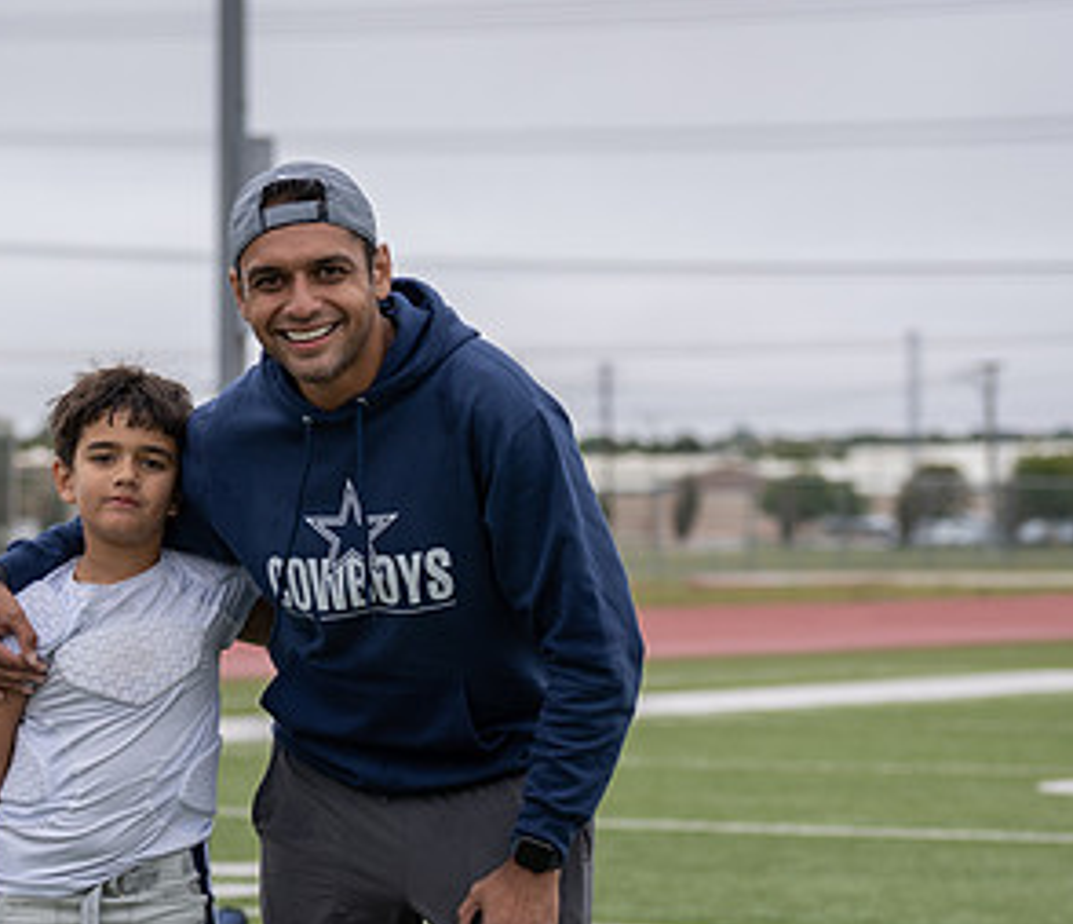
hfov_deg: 11.7
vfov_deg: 10.1
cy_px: 755
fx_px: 5202
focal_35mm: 159
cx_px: 247
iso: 100
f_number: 2.8
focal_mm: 70
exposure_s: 1/500
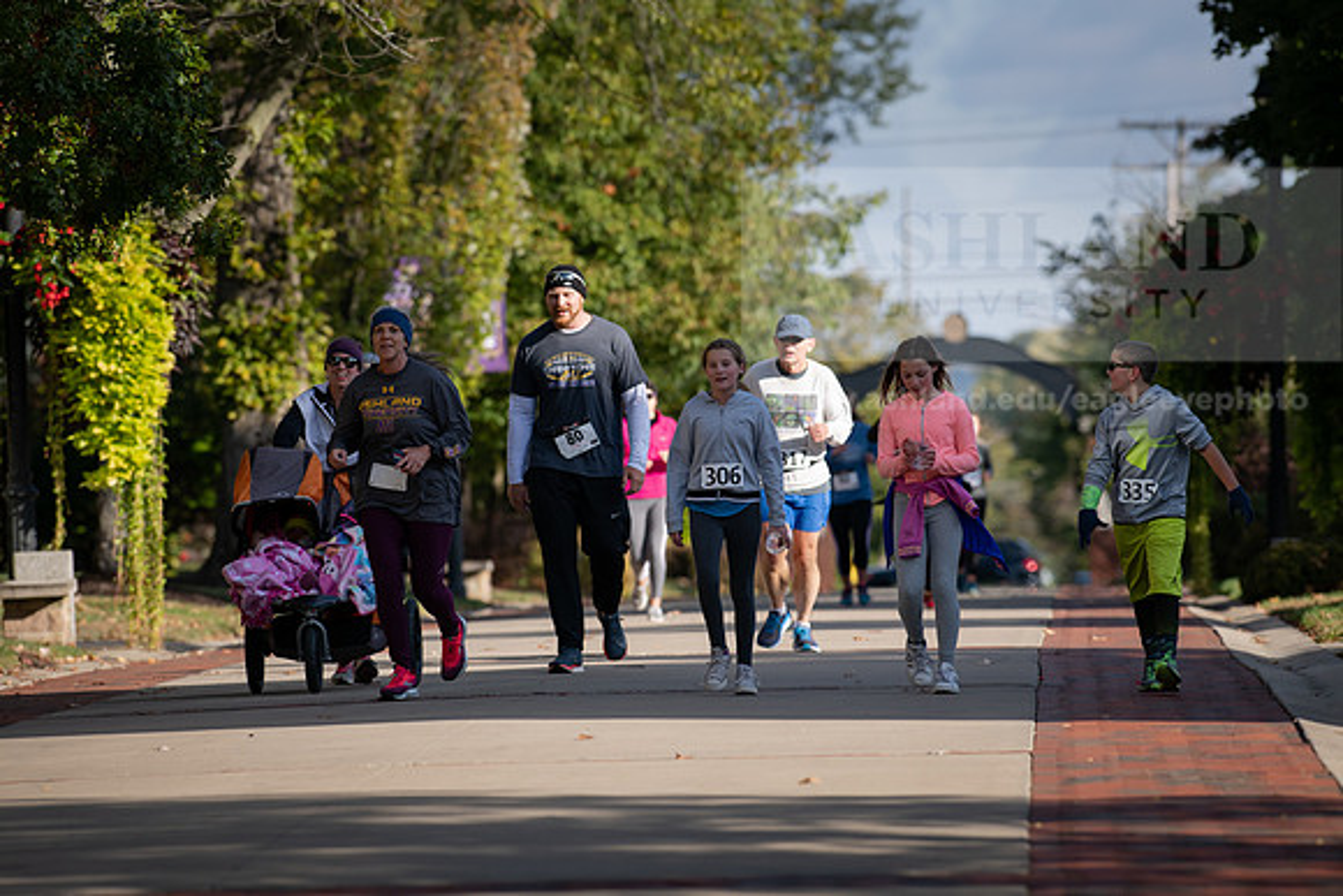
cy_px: 448
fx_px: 11194
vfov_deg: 4.6
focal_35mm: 300
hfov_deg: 6.9
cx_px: 672
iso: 200
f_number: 5.6
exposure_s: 1/800
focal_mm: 300
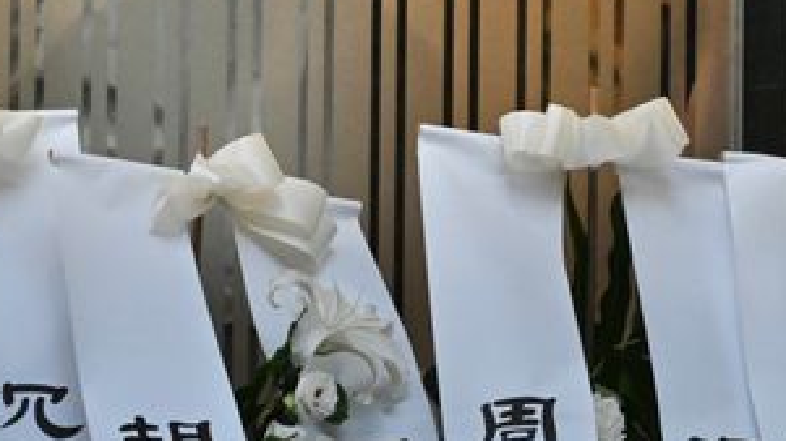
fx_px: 14874
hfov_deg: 3.0
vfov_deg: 1.7
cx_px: 212
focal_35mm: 714
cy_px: 481
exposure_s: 1/640
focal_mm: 200
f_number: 2.8
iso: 1600
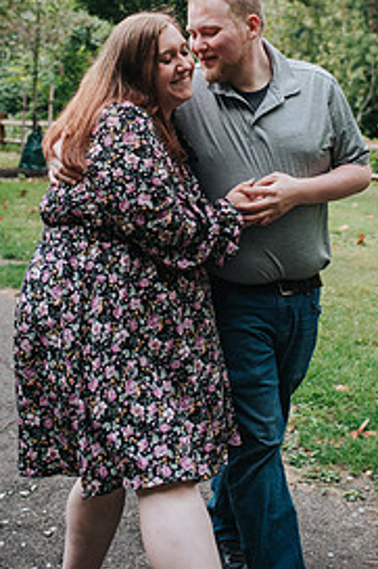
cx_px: 253
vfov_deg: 33.5
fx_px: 915
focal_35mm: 58
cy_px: 117
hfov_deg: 23.2
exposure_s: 1/400
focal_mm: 35
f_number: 3.2
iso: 1000
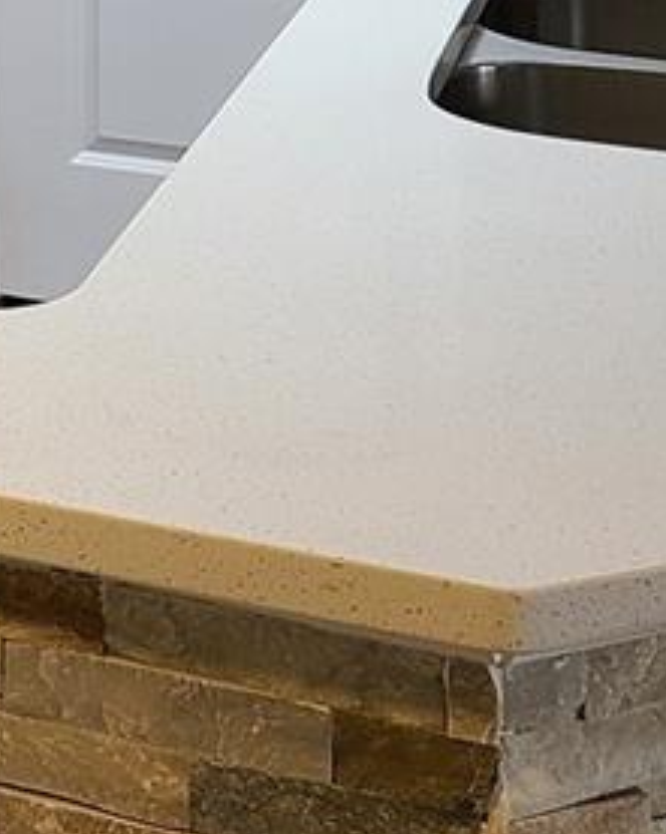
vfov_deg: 15.9
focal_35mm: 110
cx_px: -567
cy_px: -464
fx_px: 2715
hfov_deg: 12.6
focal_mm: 5.4
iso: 100
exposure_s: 1/59
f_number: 1.8
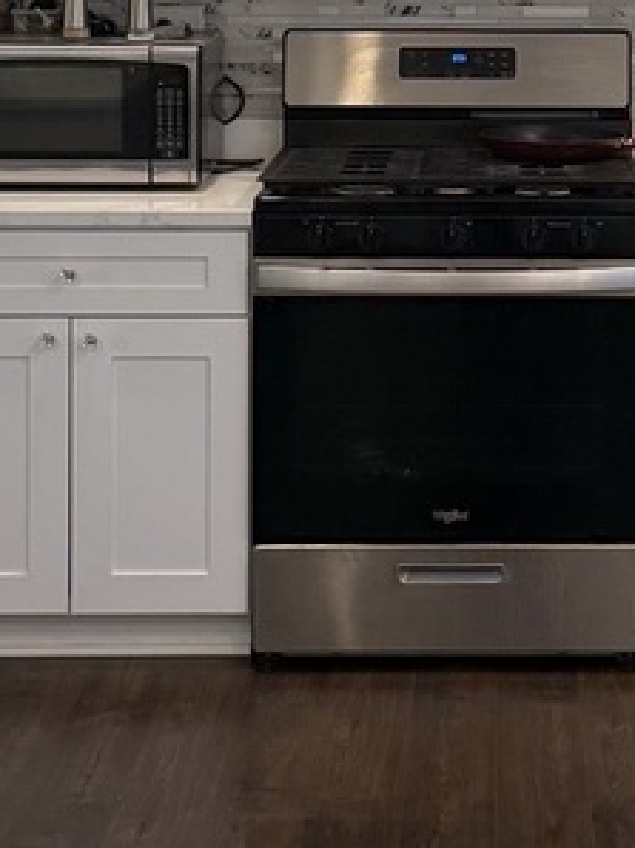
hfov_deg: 16.8
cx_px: 532
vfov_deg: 21.7
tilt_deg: -3.6
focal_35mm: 87
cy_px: 6
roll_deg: +0.4
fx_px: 2131
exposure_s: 1/120
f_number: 1.78
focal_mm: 6.76
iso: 160
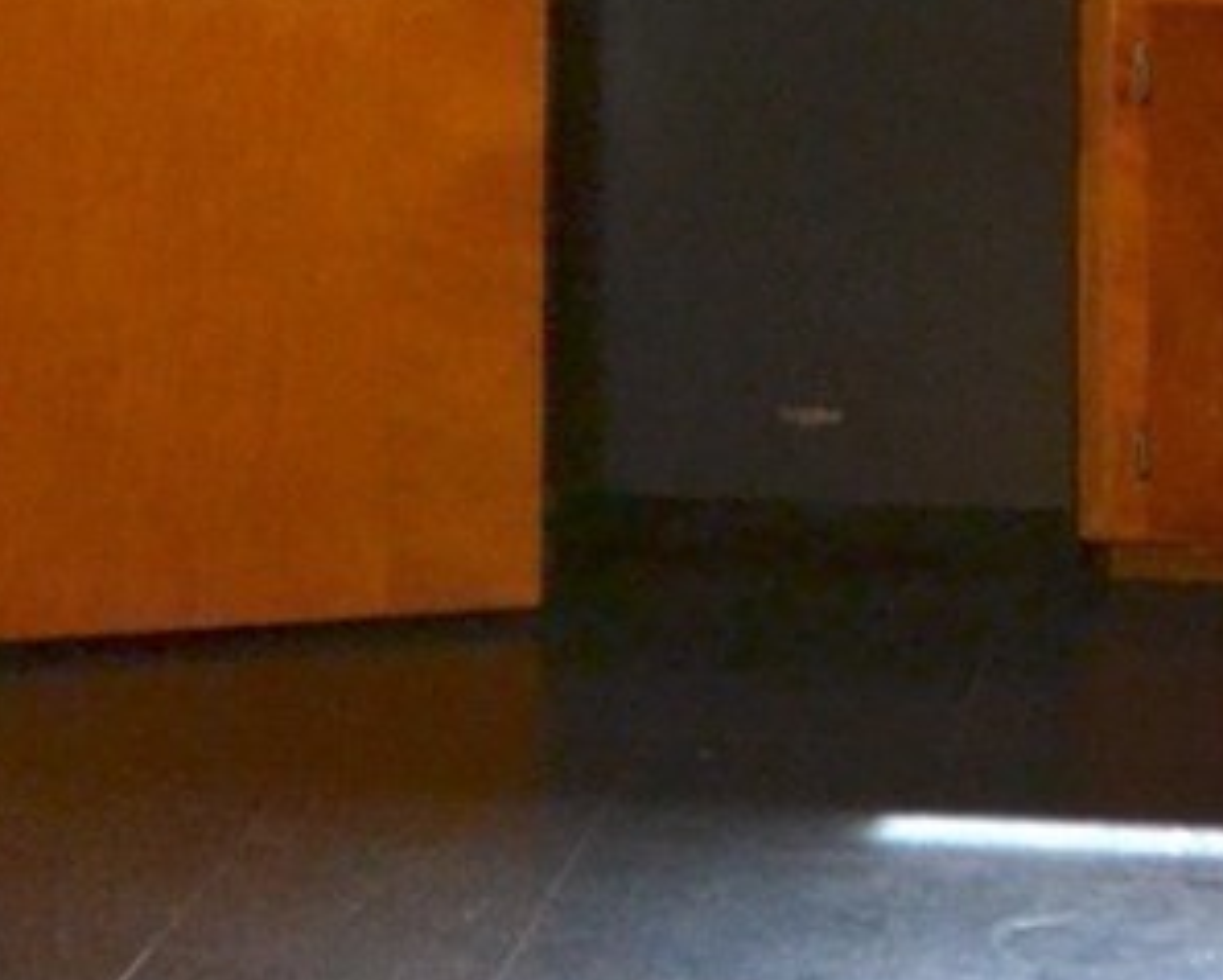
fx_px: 3513
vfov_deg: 14.3
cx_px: 894
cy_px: -710
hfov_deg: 19.6
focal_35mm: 97
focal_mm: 10
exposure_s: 1/60
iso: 720
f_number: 4
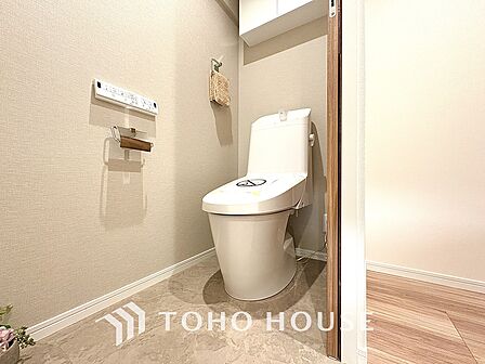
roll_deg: +0.7
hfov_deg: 102.1
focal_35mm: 14
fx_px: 196
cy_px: 182
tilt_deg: +0.2
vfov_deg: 85.7
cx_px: 242
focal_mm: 2.22
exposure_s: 1/50
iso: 320
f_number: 2.2
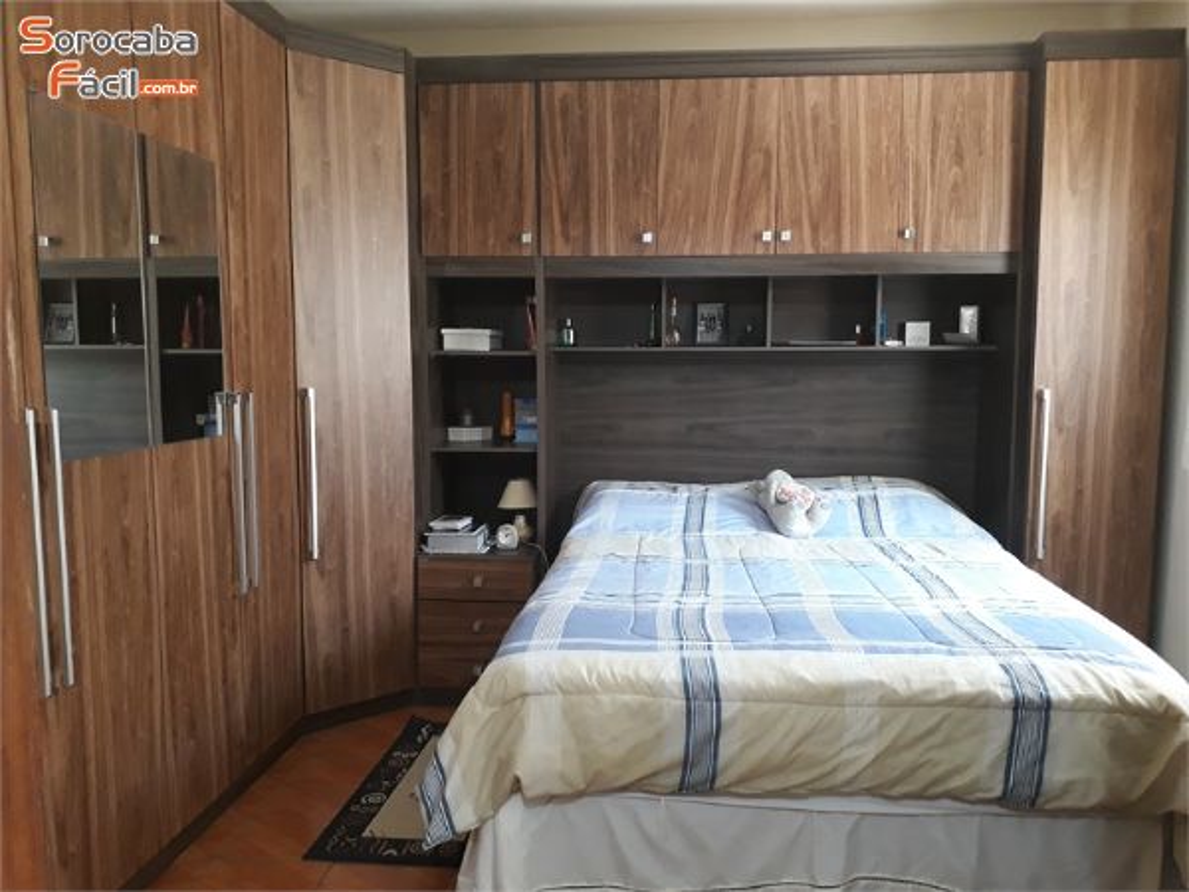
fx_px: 927
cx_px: 594
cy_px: 446
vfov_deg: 51.4
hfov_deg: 65.3
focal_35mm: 27
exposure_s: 1/15
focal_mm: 3.6
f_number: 1.9
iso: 200
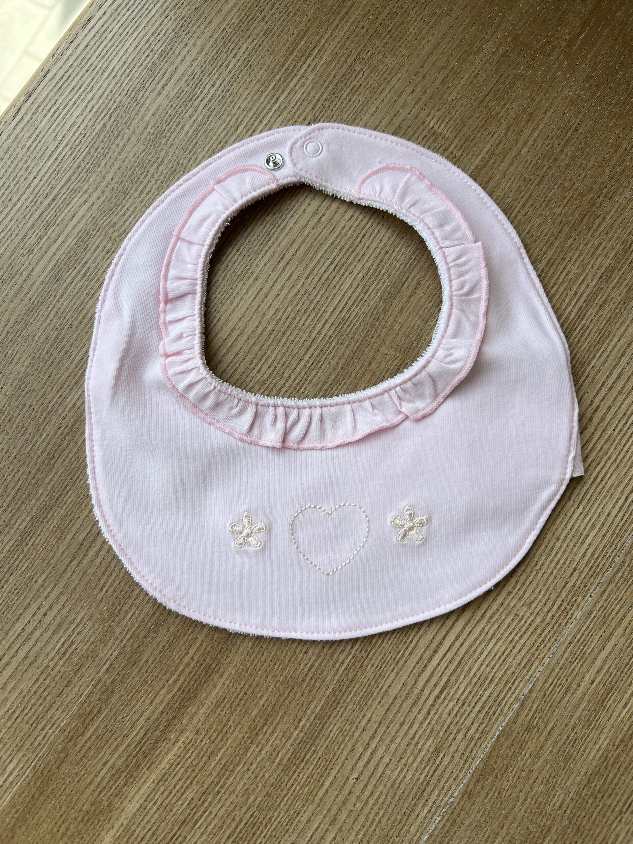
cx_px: 316
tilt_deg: -85.9
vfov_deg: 67.3
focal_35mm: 26
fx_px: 634
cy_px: 422
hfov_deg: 53.1
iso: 50
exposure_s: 1/949
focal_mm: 5.7
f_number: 1.5
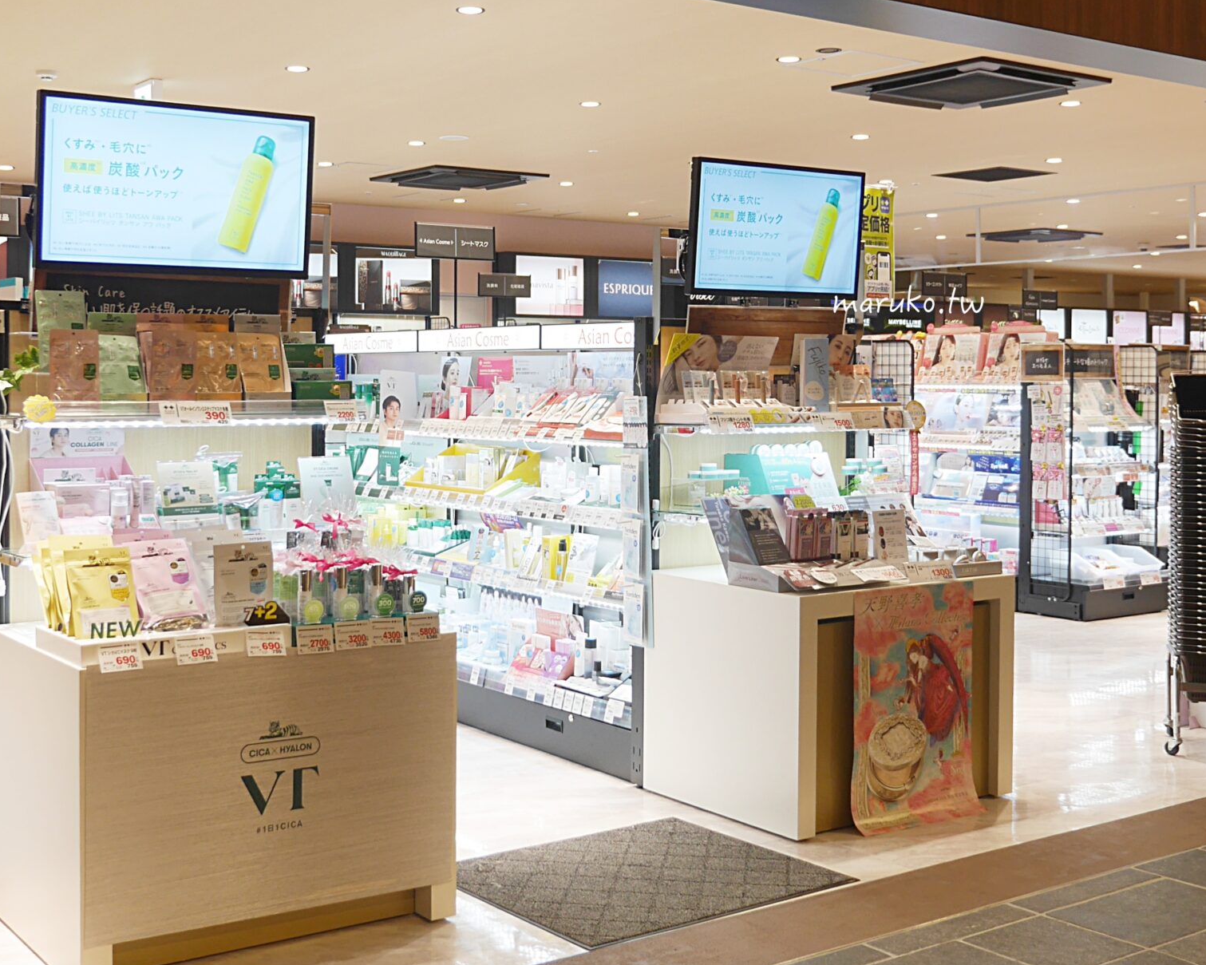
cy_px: 394
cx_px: 545
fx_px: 1535
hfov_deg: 42.8
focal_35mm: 43
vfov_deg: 34.8
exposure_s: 1/125
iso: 200
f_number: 2.8
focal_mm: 13
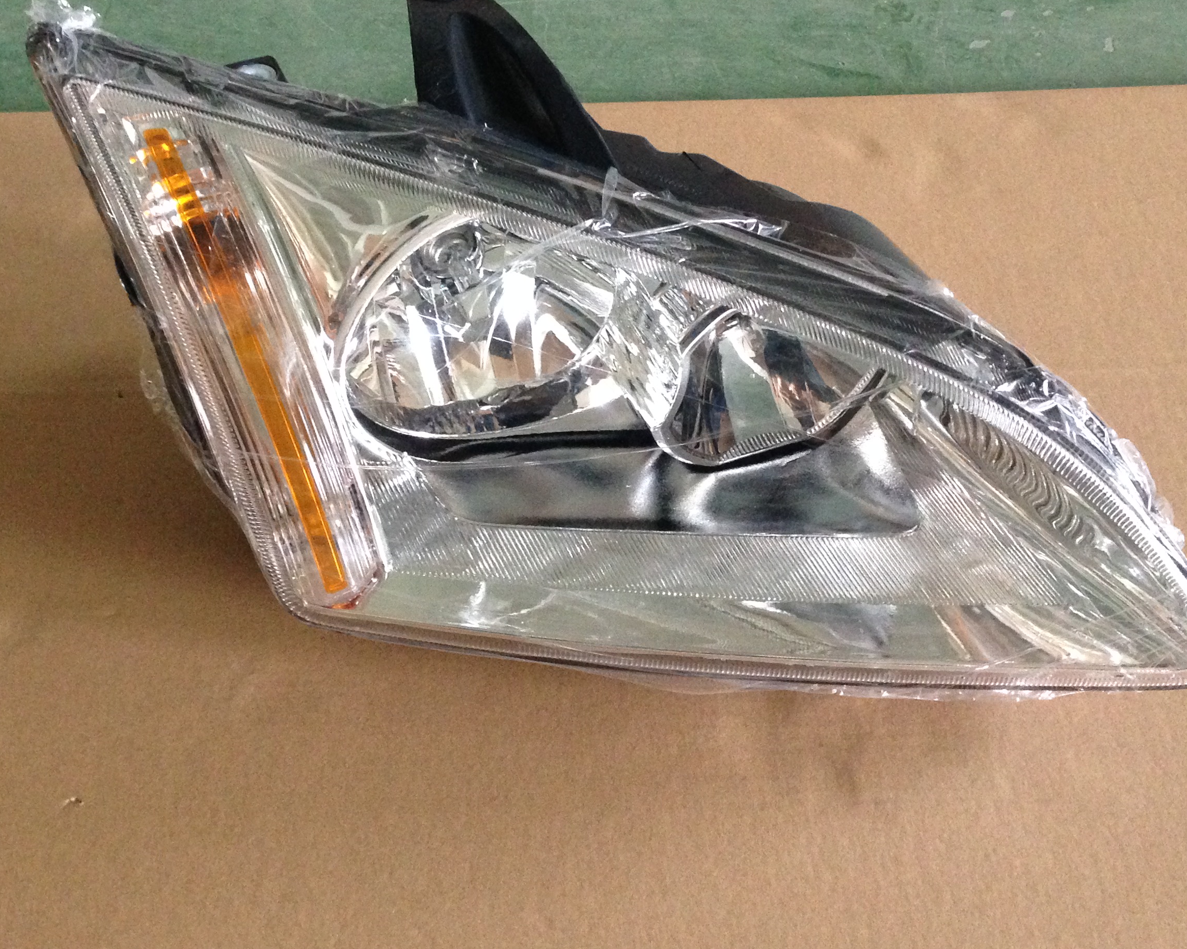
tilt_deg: -44.7
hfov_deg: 40.3
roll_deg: -0.6
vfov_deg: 32.7
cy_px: 405
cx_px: 579
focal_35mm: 46
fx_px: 1616
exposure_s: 1/15
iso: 400
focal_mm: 4.12
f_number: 2.4
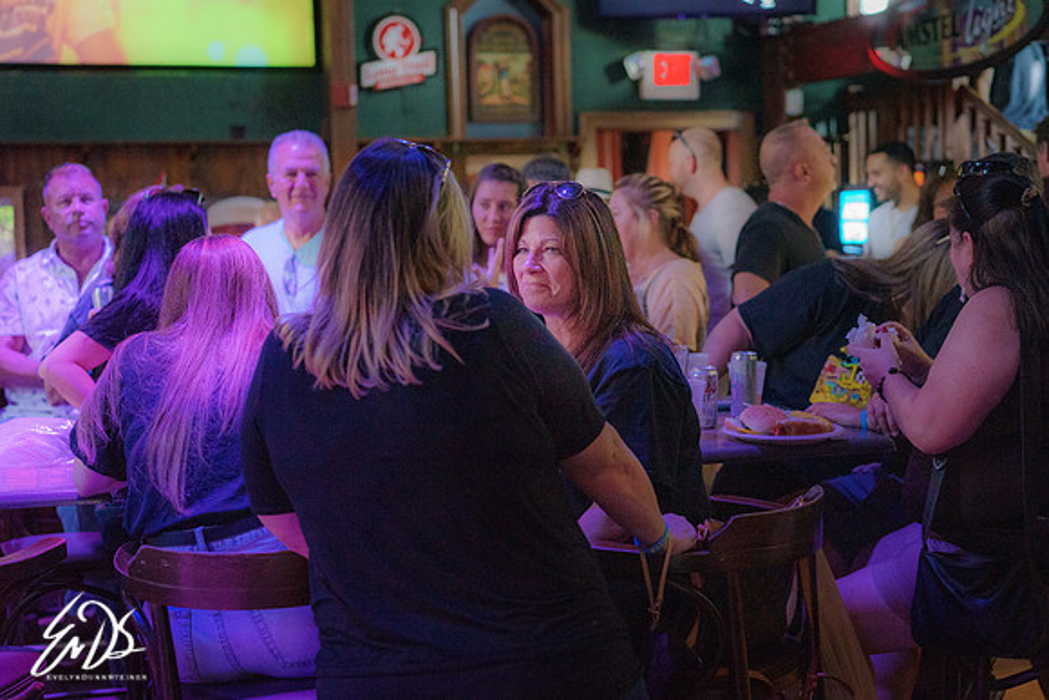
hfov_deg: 36.2
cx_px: 524
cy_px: 350
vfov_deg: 24.6
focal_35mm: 55
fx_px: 1603
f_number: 2.8
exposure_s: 1/125
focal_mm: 55
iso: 3200
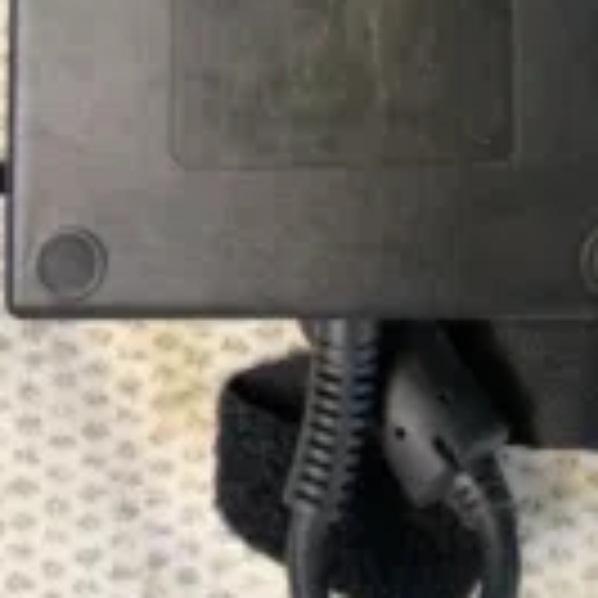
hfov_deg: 24.8
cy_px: -225
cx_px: 427
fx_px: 1349
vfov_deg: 21.9
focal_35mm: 69
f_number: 1.8
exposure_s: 1/49
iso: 400
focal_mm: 4.25
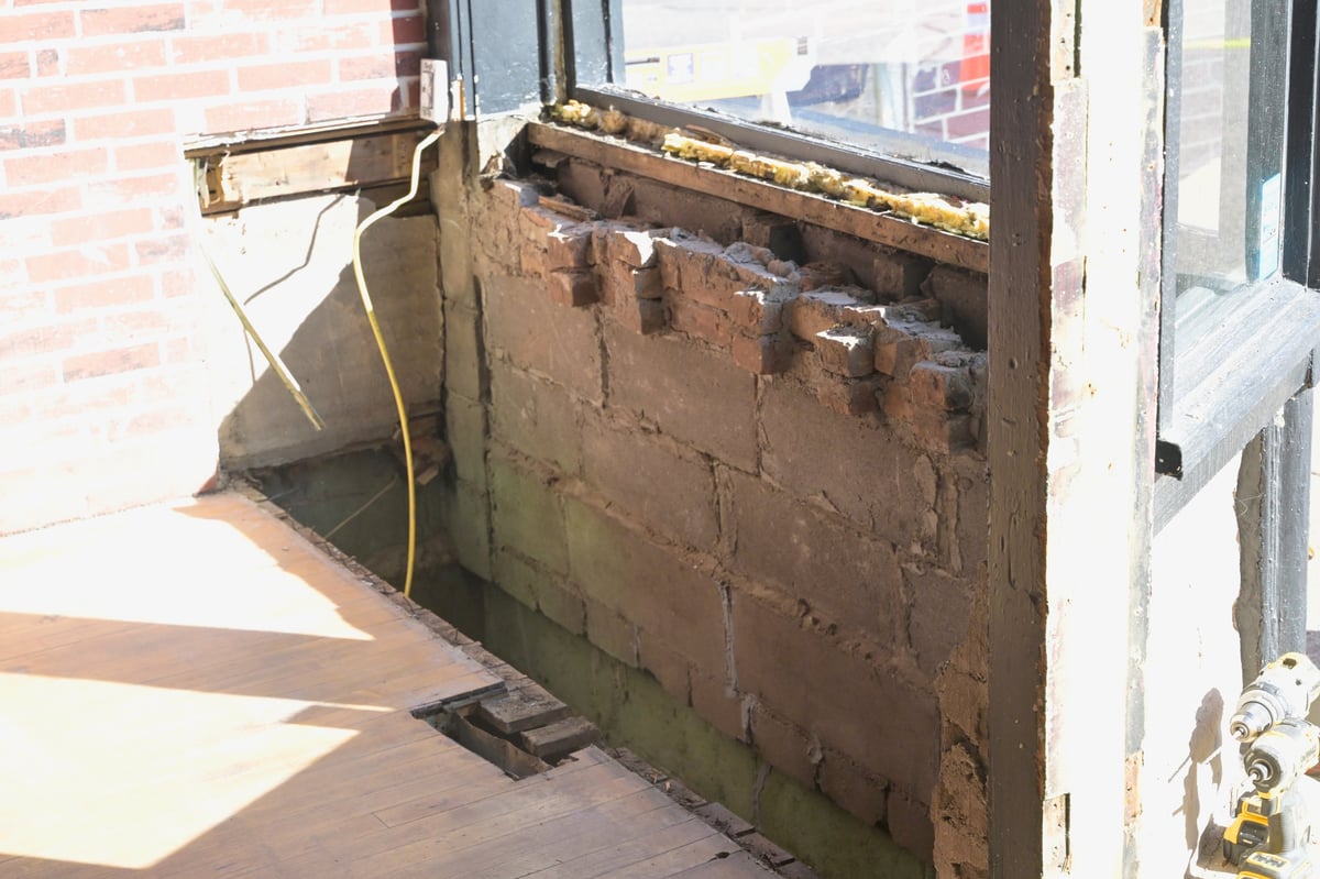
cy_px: 440
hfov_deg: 32.9
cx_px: 660
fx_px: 2236
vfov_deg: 22.2
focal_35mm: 61
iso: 1250
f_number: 7.1
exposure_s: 1/400
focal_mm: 61
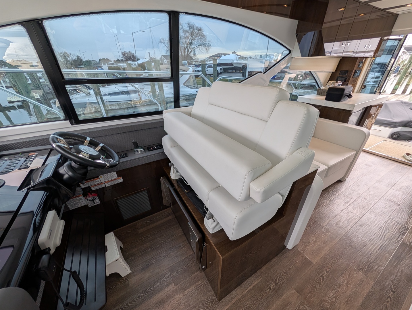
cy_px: 155
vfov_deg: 94.7
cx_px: 206
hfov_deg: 110.5
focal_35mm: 12
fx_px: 143
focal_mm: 2.02
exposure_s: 1/171
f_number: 1.7
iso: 40
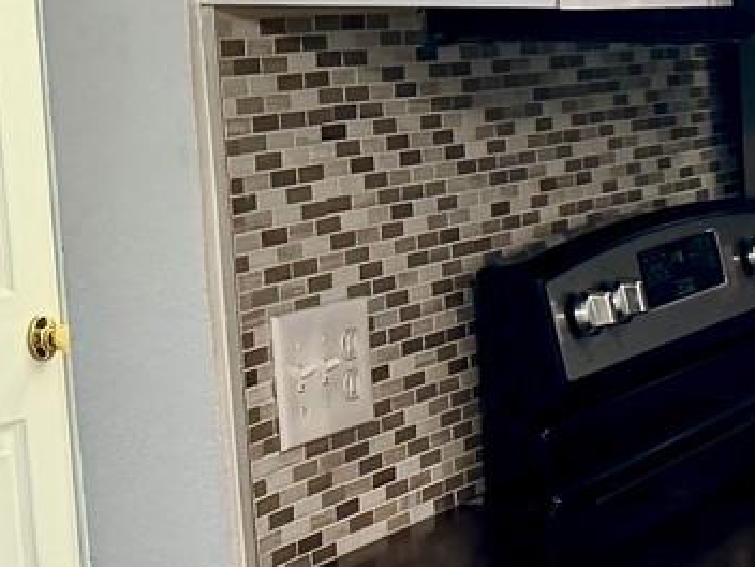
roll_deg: +0.4
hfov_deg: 14.2
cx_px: 1643
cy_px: 357
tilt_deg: -8.3
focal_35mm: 109
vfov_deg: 13.6
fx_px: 2377
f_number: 1.78
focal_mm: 6.76
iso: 200
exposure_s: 1/60
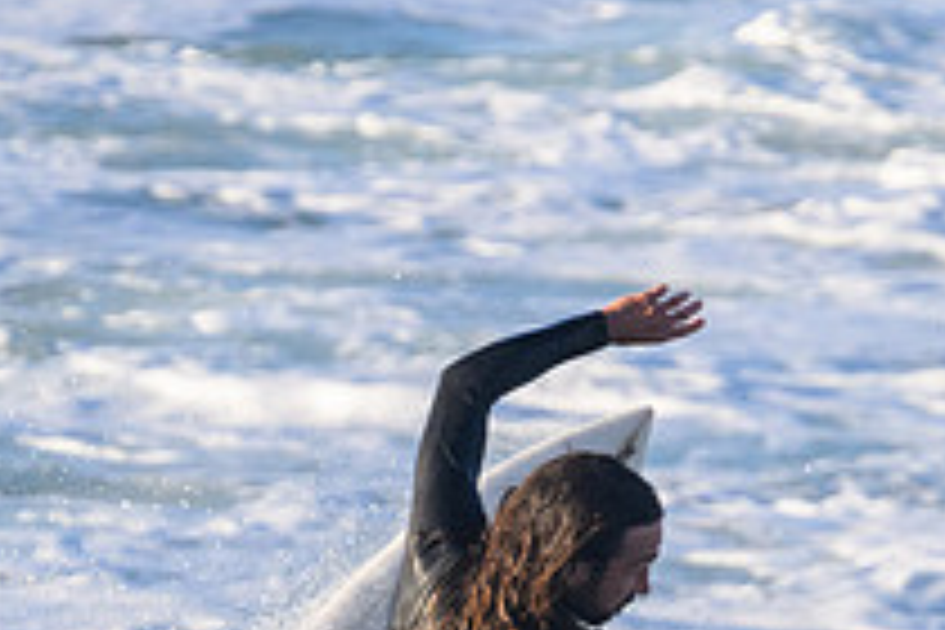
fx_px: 45041
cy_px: 844
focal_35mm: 1716
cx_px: 684
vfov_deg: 0.8
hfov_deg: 1.2
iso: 2800
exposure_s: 1/2000
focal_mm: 620
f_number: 11
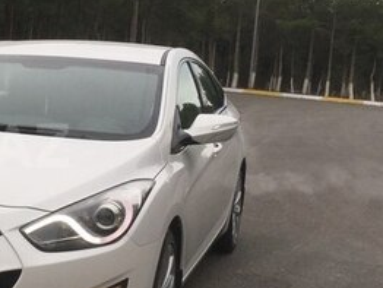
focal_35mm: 73
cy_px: 145
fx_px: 808
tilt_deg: -1.5
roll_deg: -2.4
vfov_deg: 20.2
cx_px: -80
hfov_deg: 24.1
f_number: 2.2
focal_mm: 4.15
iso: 32
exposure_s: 1/152
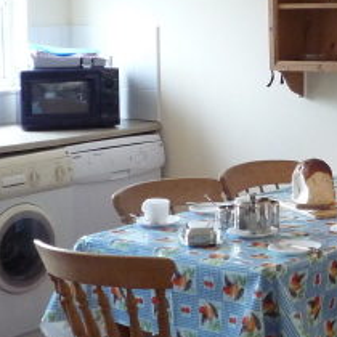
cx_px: 326
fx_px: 1101
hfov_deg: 17.1
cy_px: 125
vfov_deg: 17.4
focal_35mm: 100
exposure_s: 1/30
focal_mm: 5.3
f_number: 3.4
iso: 250
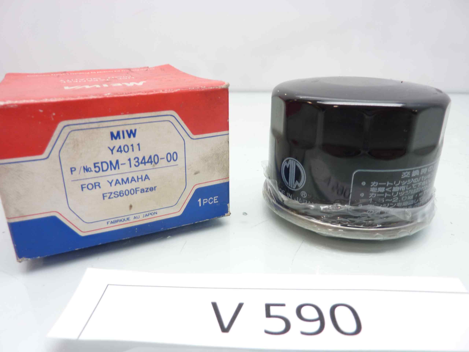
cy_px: 176
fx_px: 339
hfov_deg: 69.4
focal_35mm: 25
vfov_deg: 54.9
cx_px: 234
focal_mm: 4.1
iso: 80
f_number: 3.3
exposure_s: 1/8
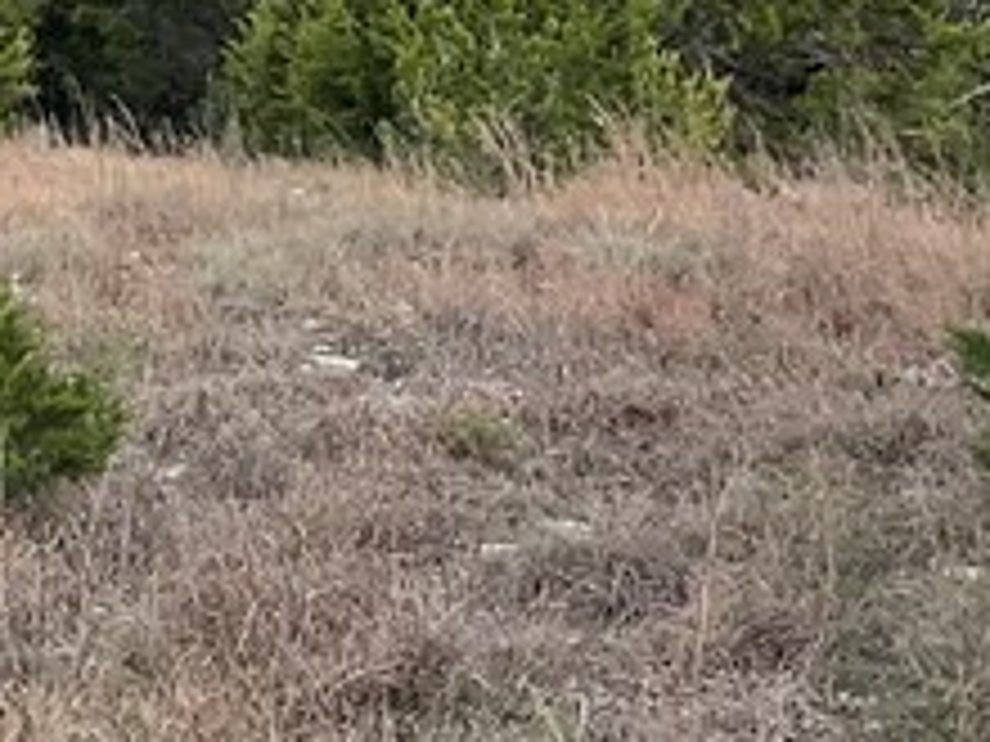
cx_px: 310
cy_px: -49
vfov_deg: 10.9
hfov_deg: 14.6
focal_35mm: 135
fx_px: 3861
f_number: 1.8
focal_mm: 3
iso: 16
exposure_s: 1/1311
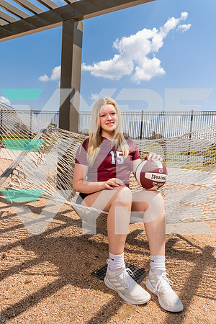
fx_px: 243
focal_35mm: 27
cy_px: 162
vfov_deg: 67.4
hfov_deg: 47.9
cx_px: 108
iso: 250
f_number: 13
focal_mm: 27
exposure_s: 1/200
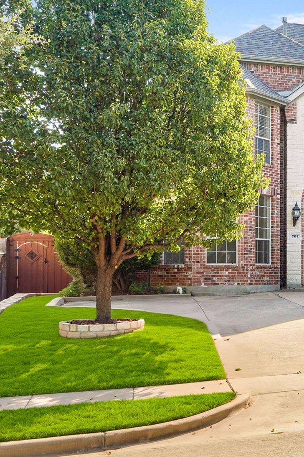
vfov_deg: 33.3
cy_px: 261
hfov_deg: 20.2
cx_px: 422
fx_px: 760
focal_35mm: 60
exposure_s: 1/500
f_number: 9
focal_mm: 21.6
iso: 400
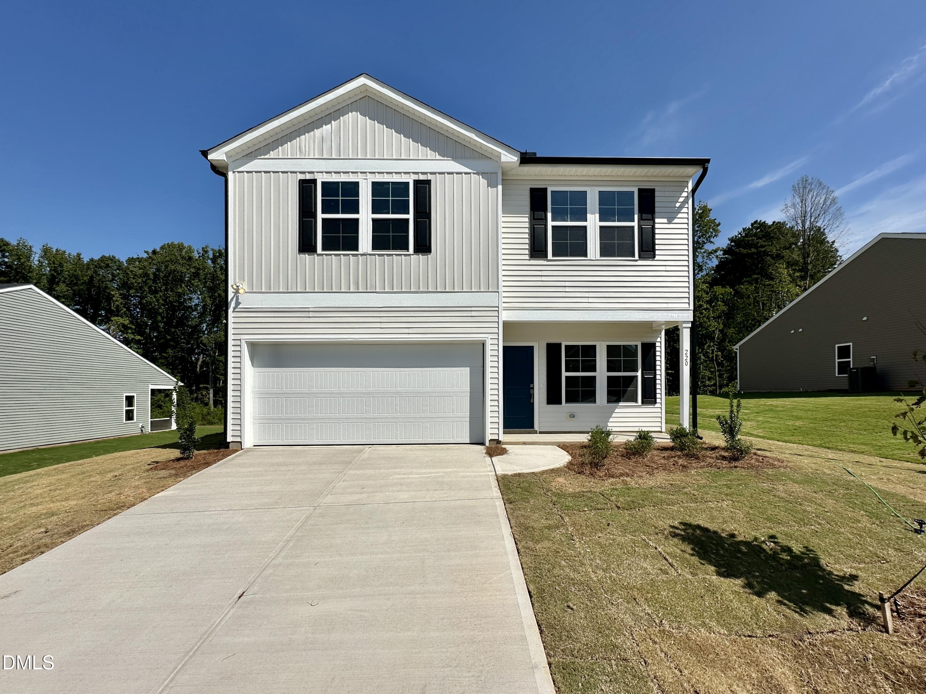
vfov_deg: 85.7
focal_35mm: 14
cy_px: 347
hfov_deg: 102.1
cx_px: 463
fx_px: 374
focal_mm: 2.22
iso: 50
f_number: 2.2
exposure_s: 1/4831
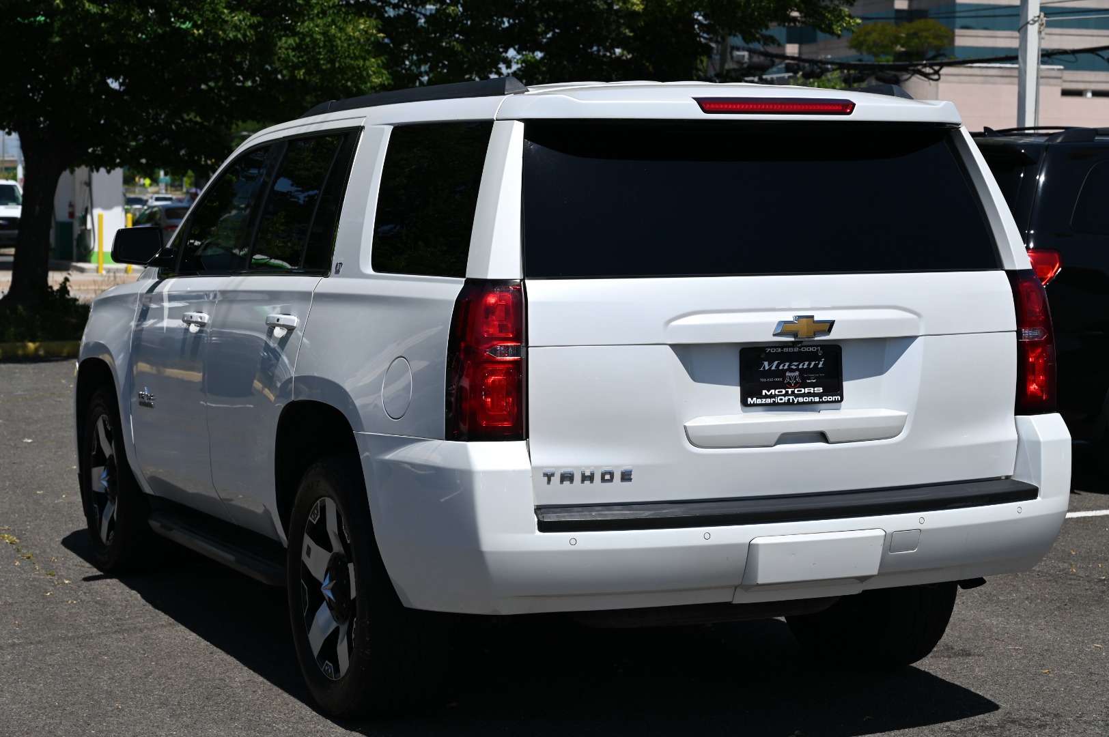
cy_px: 368
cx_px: 554
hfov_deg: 28.9
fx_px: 2155
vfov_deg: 19.4
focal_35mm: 70
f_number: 8
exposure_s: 1/500
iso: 100
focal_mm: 70
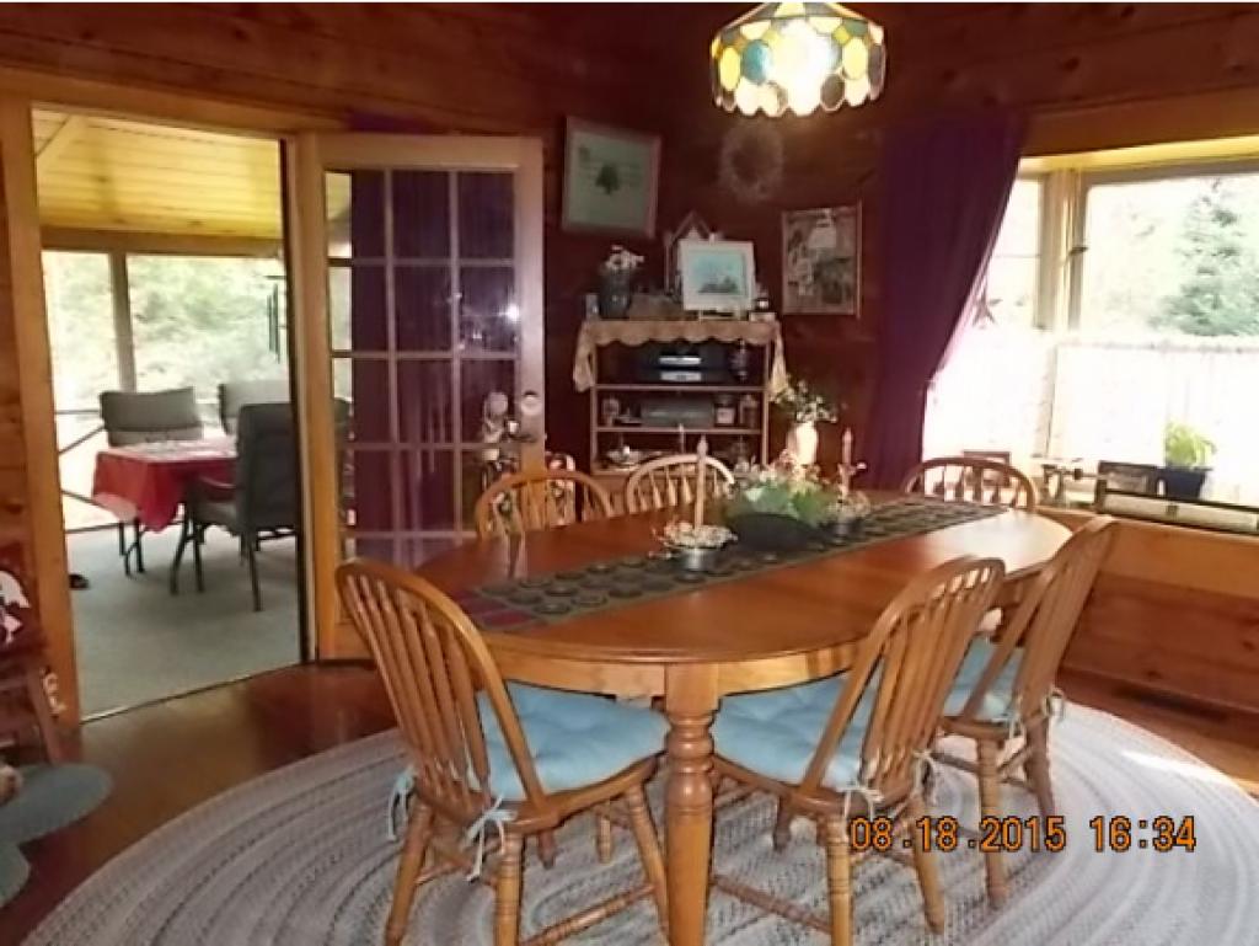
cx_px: 630
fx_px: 1092
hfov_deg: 59.9
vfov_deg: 46.8
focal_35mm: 30
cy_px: 473
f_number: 3.4
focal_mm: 5.3
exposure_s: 1/25
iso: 400
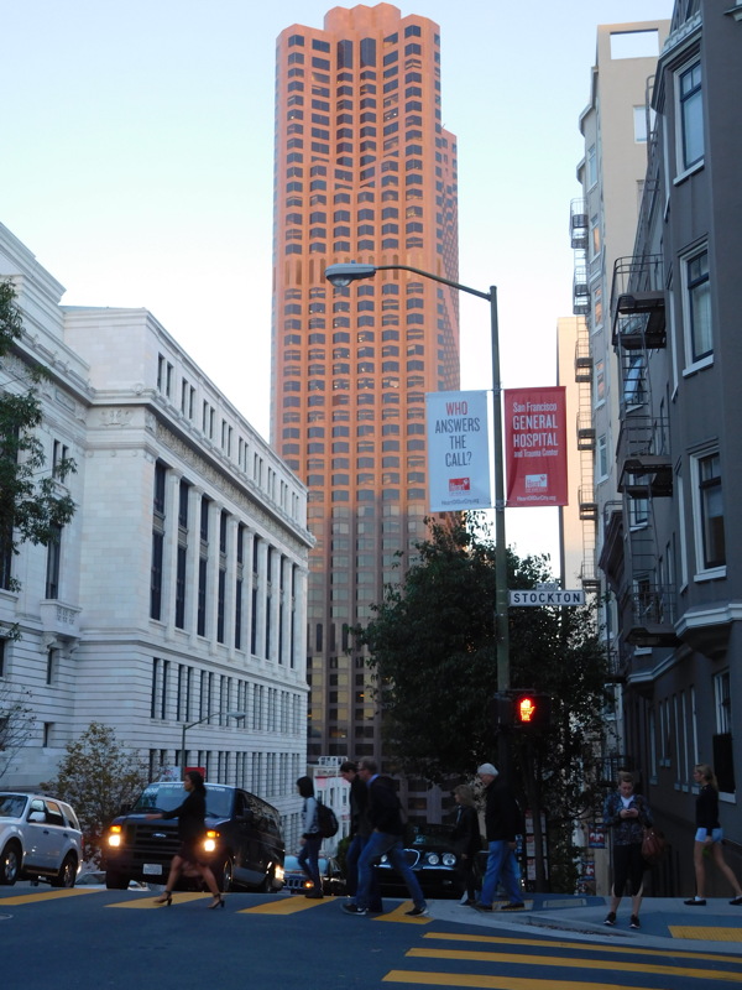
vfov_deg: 42.1
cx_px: 371
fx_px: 1286
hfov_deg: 32.2
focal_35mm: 45
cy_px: 495
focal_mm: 8
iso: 125
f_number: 4
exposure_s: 1/50
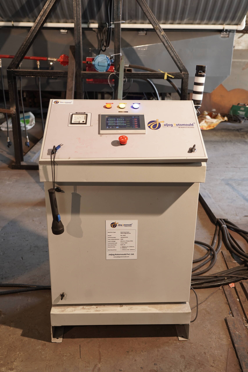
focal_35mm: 34
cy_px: 186
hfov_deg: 38.9
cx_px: 124
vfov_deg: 55.8
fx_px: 351
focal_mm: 34
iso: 800
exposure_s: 1/100
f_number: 4
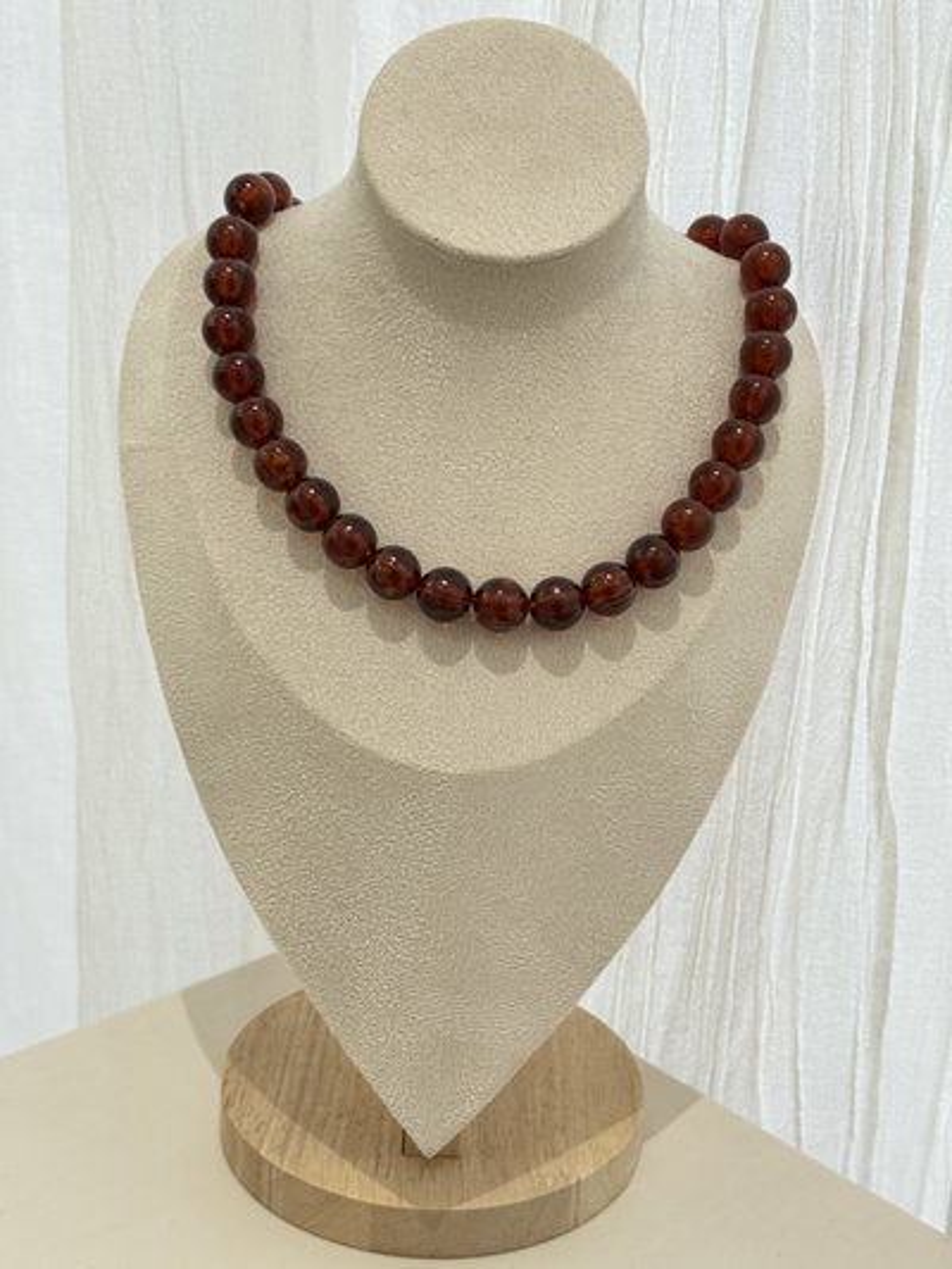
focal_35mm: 48
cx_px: 476
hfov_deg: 30.3
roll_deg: -2.9
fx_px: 1759
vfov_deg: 39.6
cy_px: 634
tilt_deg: -20.0
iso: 80
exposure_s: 1/50
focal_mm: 6.76
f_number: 1.78
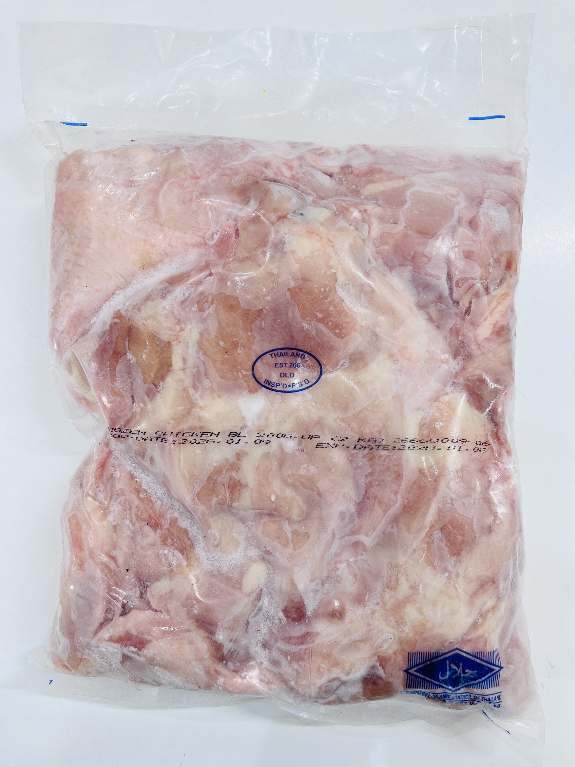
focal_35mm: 26
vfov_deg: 67.3
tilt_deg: -85.0
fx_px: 576
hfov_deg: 53.1
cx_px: 288
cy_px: 384
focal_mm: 5.1
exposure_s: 1/100
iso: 50
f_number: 1.6
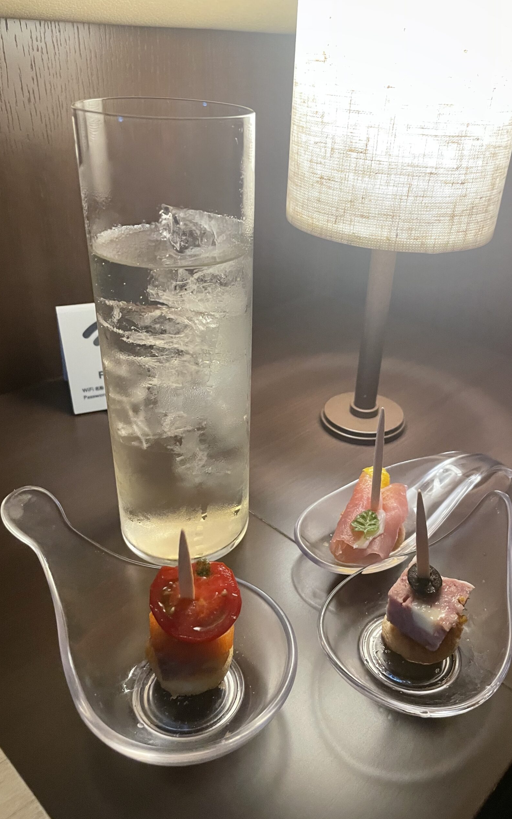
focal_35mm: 28
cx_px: 306
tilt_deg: -30.6
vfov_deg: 66.5
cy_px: 416
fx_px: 625
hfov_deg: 44.3
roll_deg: -2.2
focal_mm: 4.2
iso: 320
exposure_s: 1/60
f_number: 1.6
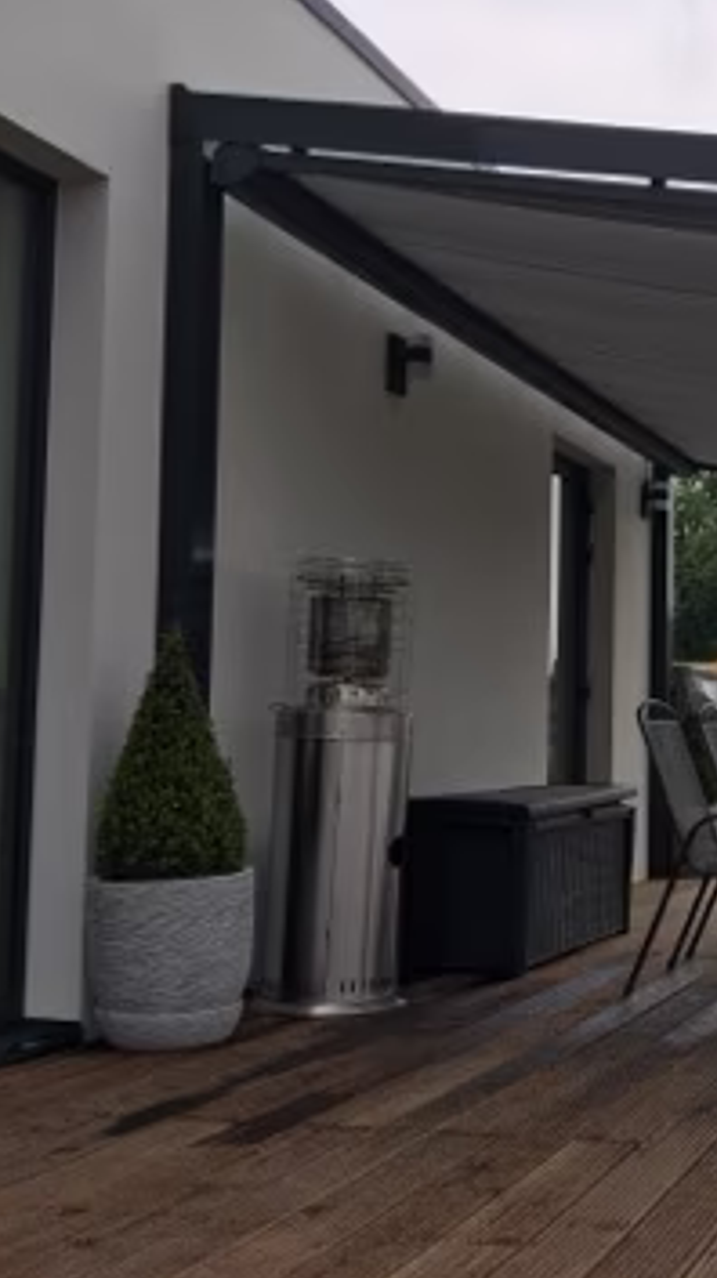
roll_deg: -1.3
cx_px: 847
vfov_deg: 47.4
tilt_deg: +4.9
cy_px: 644
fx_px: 1456
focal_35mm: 43
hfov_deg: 25.1
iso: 25
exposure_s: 1/411
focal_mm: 4.15
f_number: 2.2
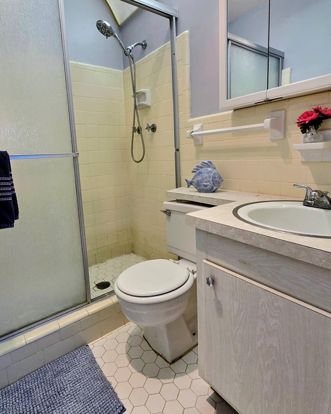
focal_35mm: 17
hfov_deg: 76.8
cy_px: 192
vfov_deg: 89.5
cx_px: 153
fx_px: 208
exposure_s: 1/120
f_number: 2.2
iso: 80
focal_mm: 2.2
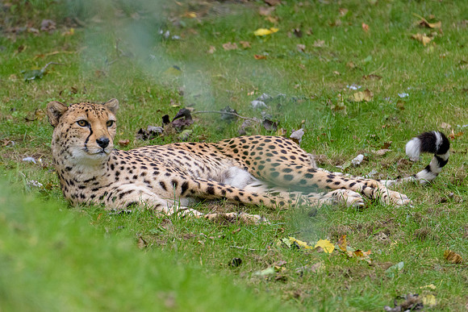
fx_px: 8187
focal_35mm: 630
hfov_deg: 3.3
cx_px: 176
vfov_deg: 2.2
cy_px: 171
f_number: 5.6
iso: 1600
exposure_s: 1/800
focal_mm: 400
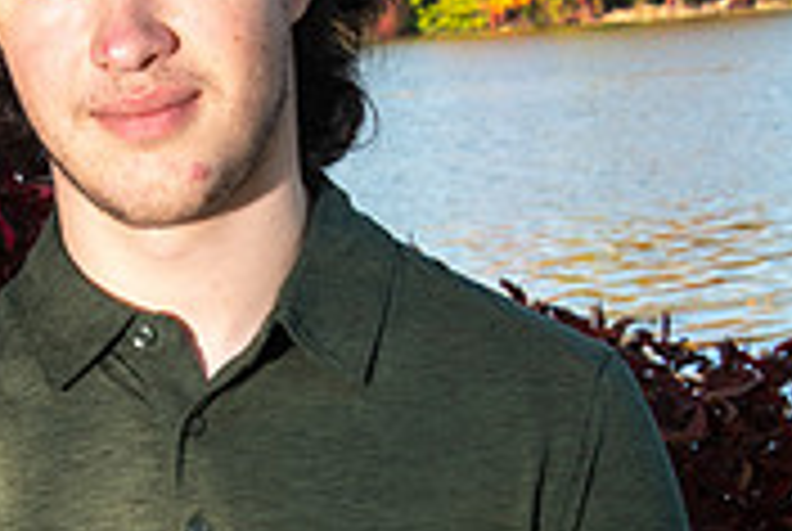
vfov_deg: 9.3
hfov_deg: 13.8
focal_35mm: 148
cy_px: 410
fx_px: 3261
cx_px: 189
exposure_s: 1/160
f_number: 14
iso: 800
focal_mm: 58
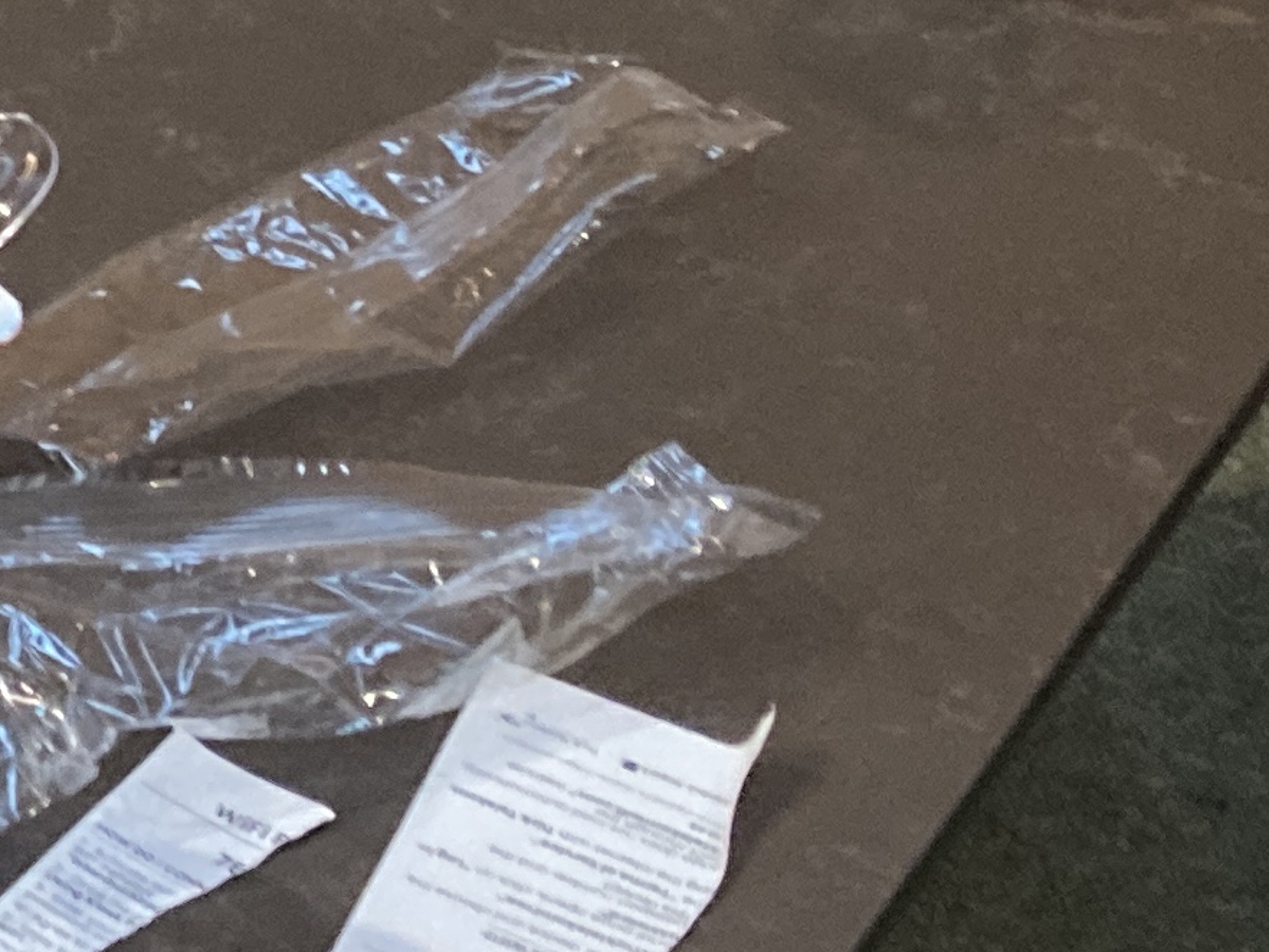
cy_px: -325
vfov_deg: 11.3
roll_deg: +3.9
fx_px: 4694
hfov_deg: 12.9
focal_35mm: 128
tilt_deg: -30.8
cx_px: -1450
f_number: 1.8
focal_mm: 3.99
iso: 400
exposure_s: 1/30
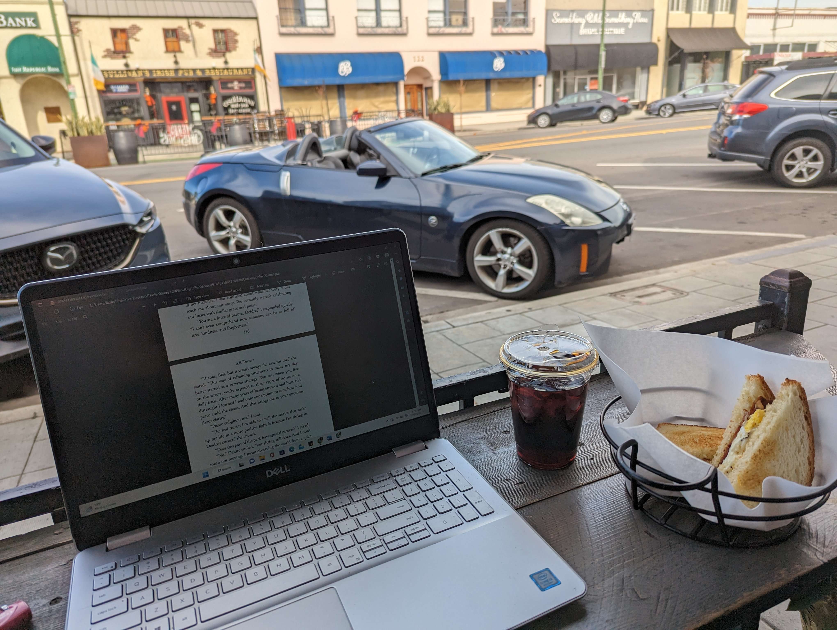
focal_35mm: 24
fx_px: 581
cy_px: 315
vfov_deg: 56.9
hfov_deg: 71.5
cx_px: 418
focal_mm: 6.81
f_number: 1.85
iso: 33
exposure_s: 1/786
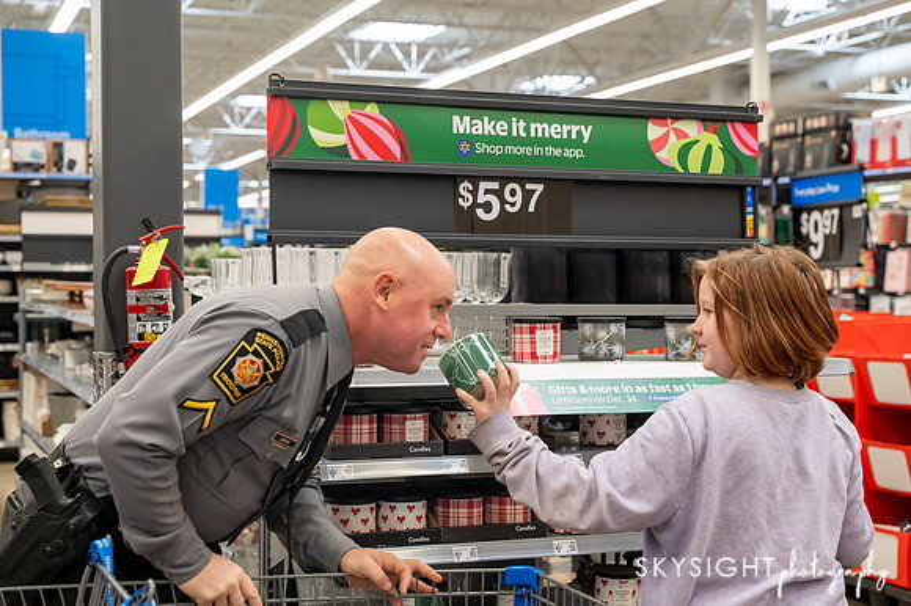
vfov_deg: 23.5
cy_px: 303
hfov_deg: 34.6
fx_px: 1460
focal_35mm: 58
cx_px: 456
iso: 3200
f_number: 4
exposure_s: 1/320
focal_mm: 54
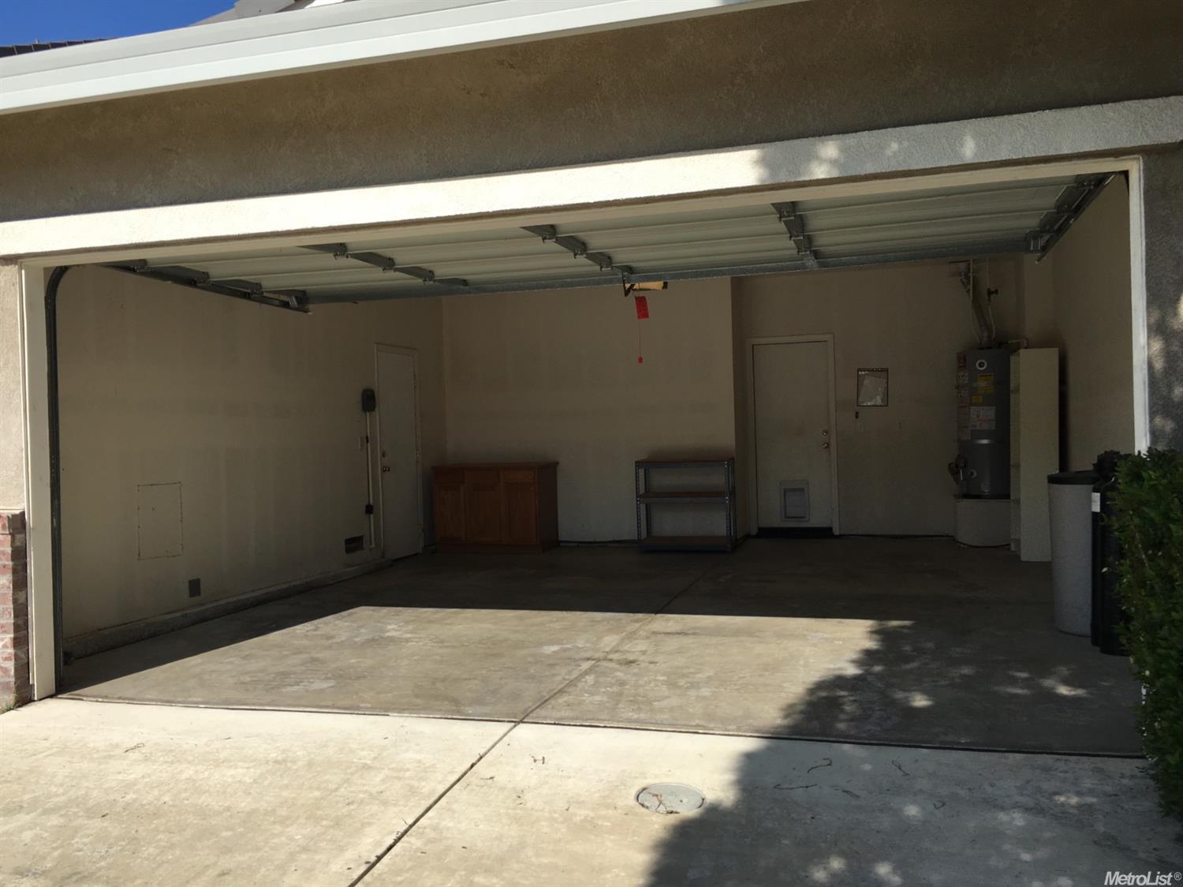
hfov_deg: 61.7
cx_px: 592
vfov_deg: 48.2
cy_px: 444
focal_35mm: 29
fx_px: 991
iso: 25
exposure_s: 1/1603
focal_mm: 4.15
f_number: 2.2
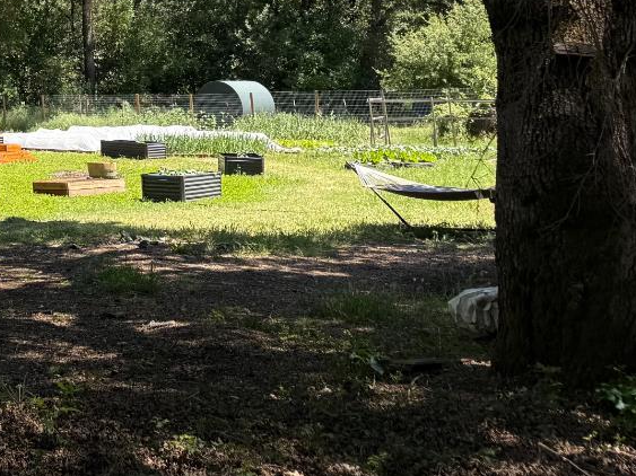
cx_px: -157
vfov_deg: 21.2
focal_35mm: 64
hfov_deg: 26.4
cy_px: -102
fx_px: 1176
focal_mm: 6.76
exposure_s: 1/1122
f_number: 1.78
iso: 80
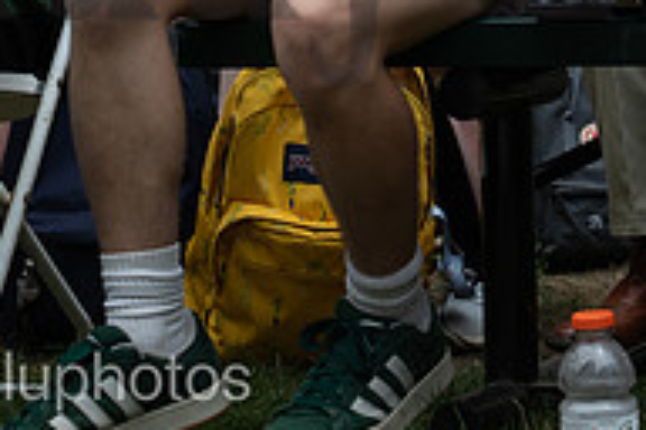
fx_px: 3086
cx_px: 717
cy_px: -151
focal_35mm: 172
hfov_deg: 11.8
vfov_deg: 7.9
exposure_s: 1/3200
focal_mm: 57
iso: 800
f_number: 7.1
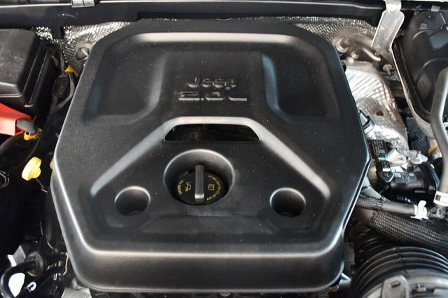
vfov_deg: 33.4
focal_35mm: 40
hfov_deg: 48.5
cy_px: 149
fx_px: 497
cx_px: 224
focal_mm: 27
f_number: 4
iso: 12800
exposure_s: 1/15
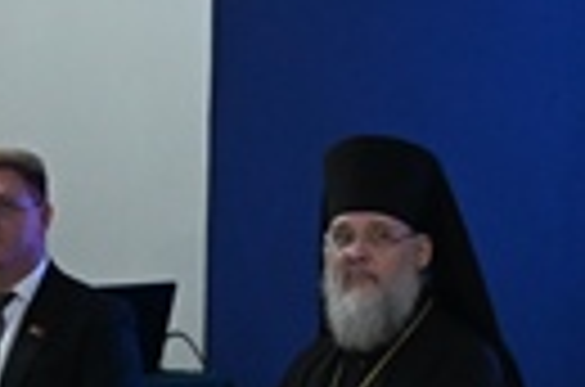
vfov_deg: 7.3
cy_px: 254
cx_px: 612
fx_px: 3049
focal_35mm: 188
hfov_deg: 10.8
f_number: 8
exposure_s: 1/60
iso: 3200
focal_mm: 30.5
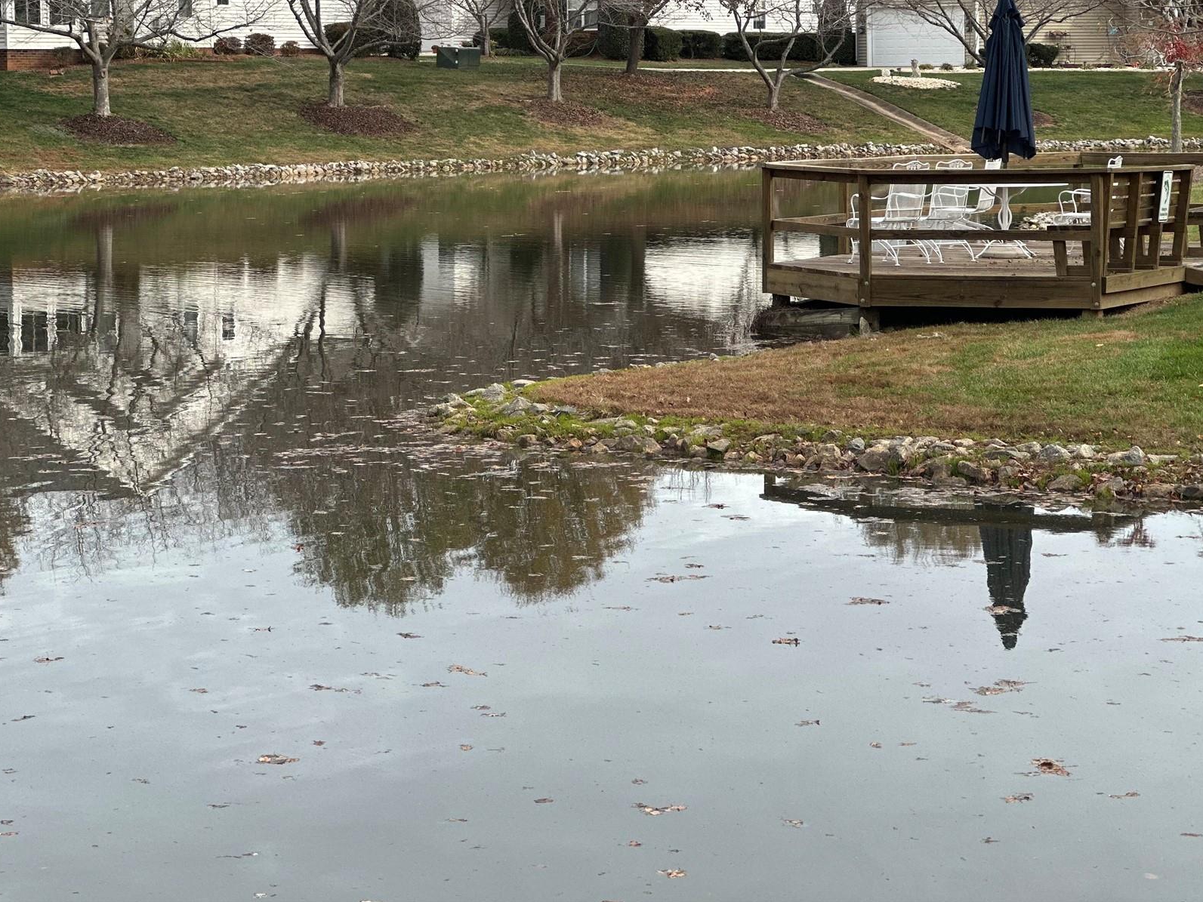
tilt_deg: -3.8
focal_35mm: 99
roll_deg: +0.0
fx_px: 3441
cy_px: 324
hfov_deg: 19.8
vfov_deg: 14.9
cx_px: 655
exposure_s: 1/227
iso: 25
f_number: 2.8
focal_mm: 9
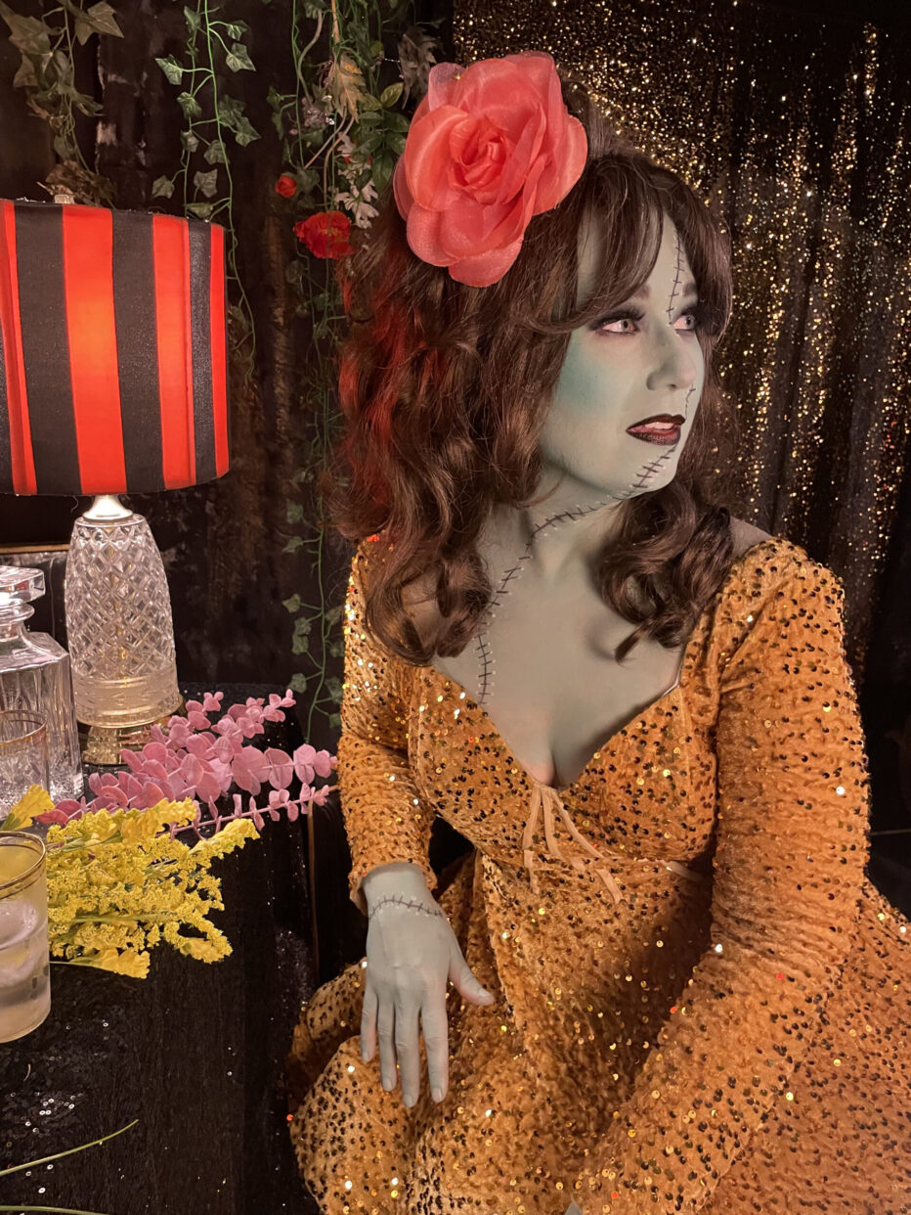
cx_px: 456
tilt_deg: -16.9
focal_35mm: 26
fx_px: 912
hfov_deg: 53.1
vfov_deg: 67.3
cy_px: 608
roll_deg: -1.1
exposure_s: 1/40
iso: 500
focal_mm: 4.2
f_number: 1.6
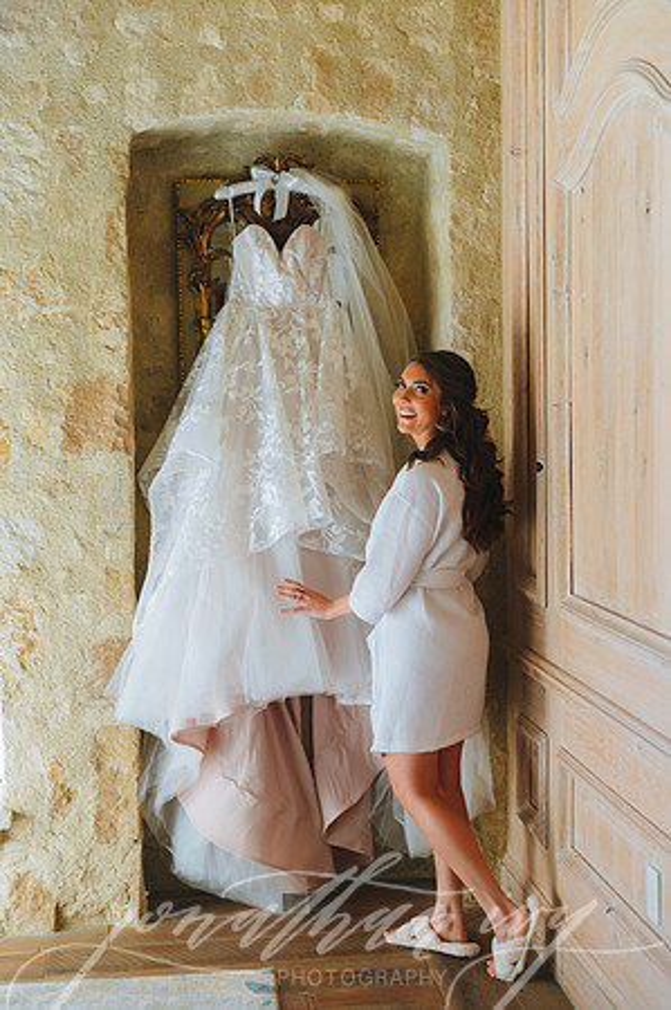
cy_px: 505
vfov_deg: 39.6
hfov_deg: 26.9
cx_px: 336
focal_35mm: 50
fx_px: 1401
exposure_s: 1/1000
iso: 1250
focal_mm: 50
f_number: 2.8
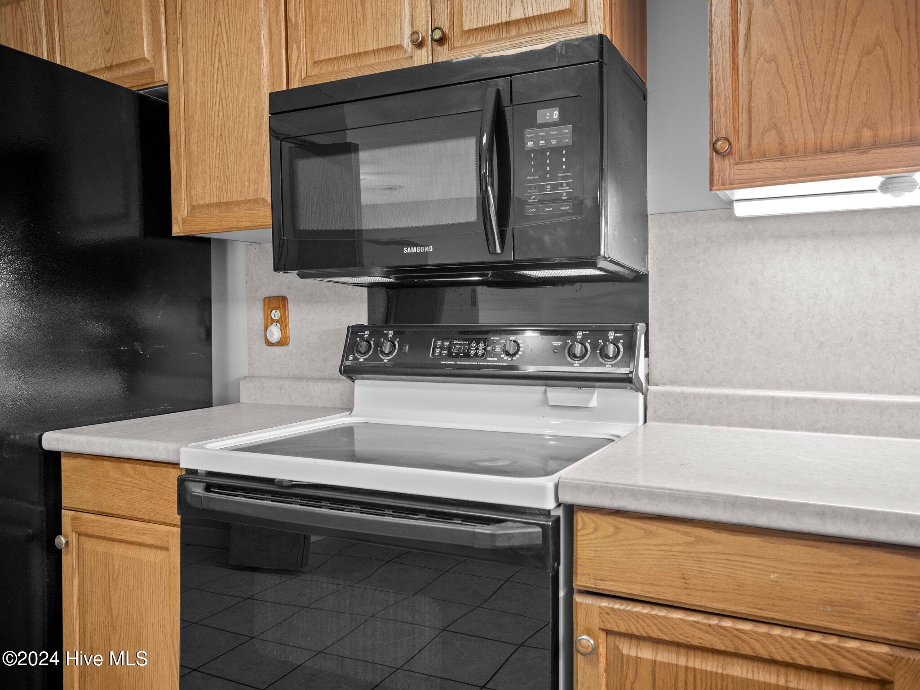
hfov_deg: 63.4
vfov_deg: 49.7
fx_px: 744
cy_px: 345
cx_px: 460
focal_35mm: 28
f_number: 4
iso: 200
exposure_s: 1/4
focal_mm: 14
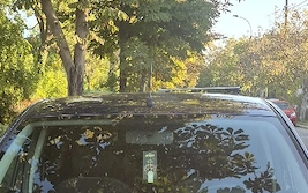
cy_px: 297
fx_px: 613
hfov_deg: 28.1
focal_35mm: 73
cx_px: 115
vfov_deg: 16.2
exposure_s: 1/182
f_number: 1.8
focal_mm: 5.4
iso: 40
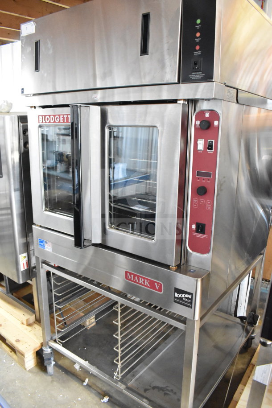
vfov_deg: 67.4
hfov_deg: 47.9
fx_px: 306
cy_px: 204
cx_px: 136
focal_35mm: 27
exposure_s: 1/80
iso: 6400
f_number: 4.5
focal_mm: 18
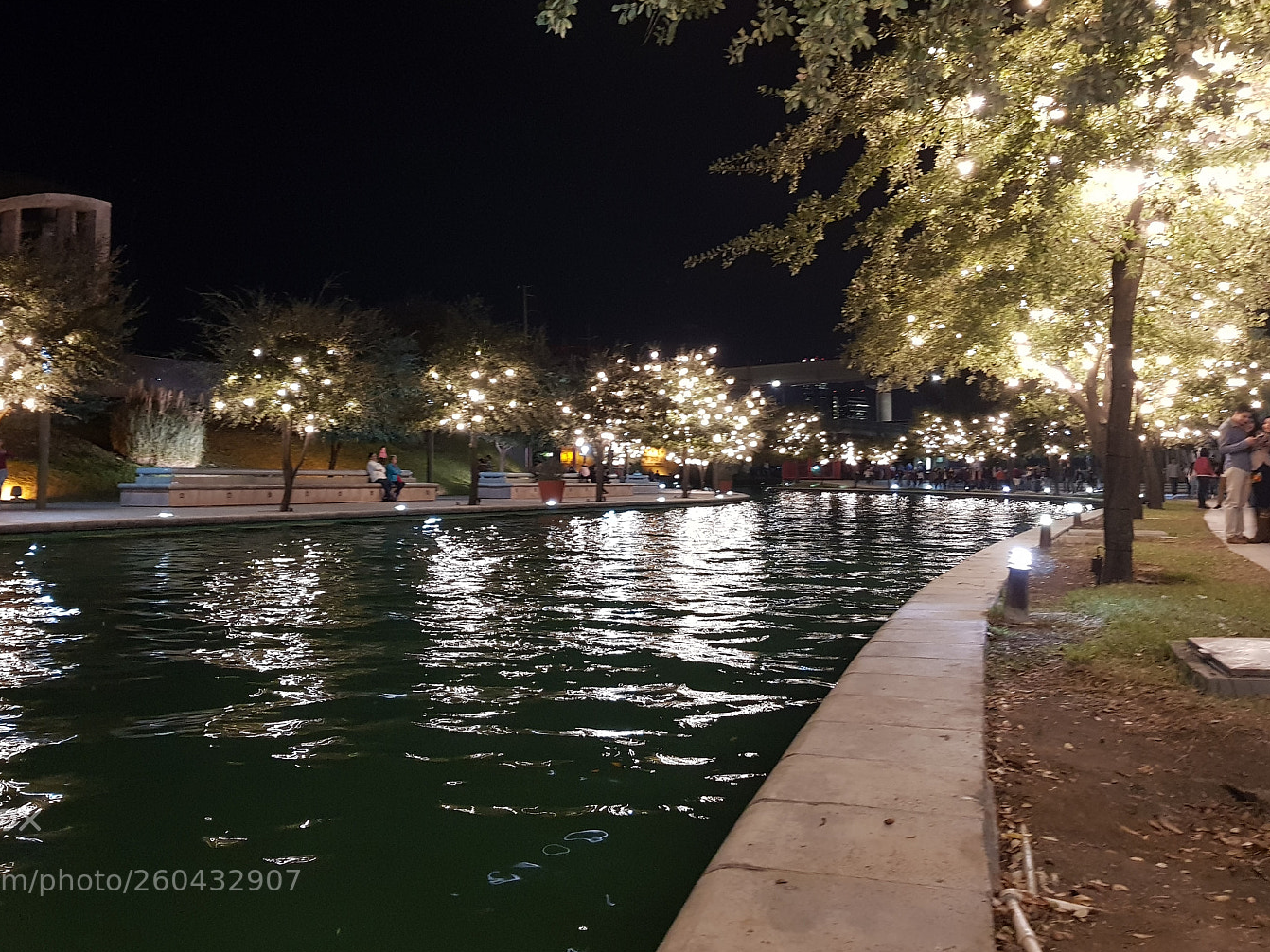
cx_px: 563
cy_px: 387
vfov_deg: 45.2
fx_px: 1137
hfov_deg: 58.2
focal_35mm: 31
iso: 200
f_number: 1.7
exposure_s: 1/10
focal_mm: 4.2
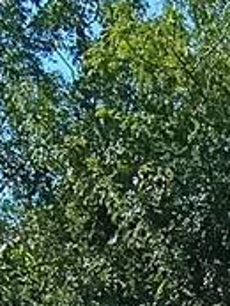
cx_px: 465
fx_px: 885
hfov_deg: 12.8
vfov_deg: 16.1
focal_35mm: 100
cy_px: 575
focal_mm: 1.65
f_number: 2.2
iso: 51
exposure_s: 1/538
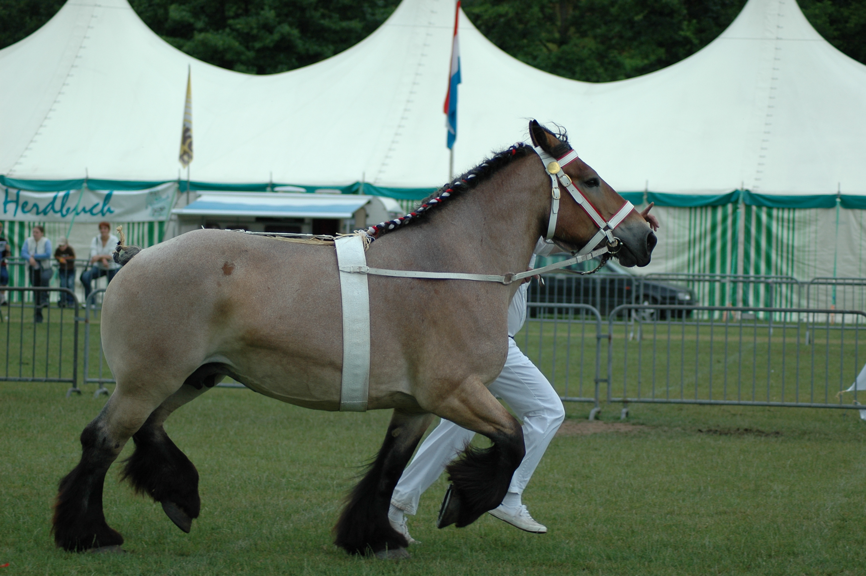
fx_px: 3064
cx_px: 433
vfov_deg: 10.7
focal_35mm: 128
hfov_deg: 16.1
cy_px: 288
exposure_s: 1/640
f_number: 4.2
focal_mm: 85
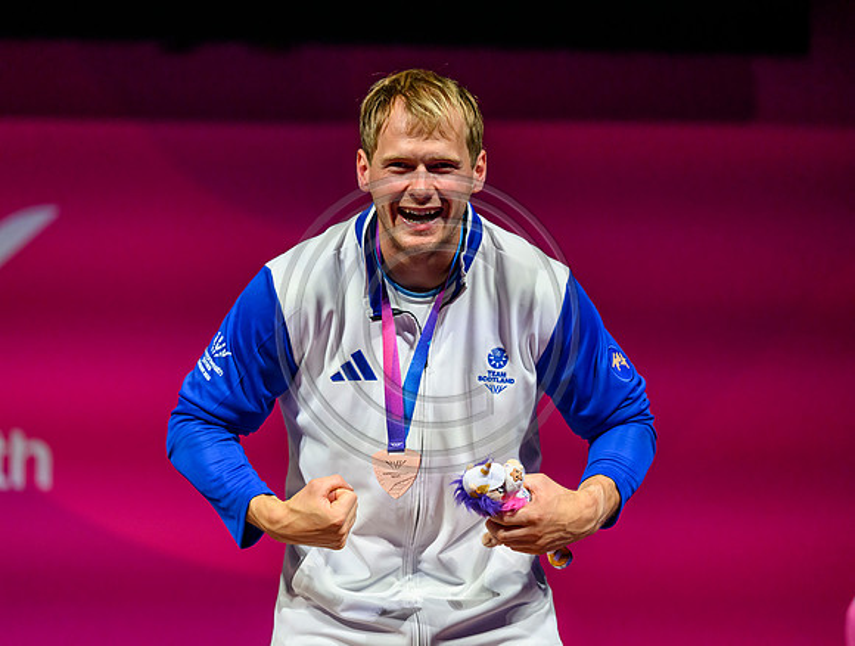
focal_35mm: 174
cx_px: 403
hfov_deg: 11.3
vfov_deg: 8.6
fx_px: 4318
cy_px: 323
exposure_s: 1/1600
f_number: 3.2
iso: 2500
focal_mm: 160
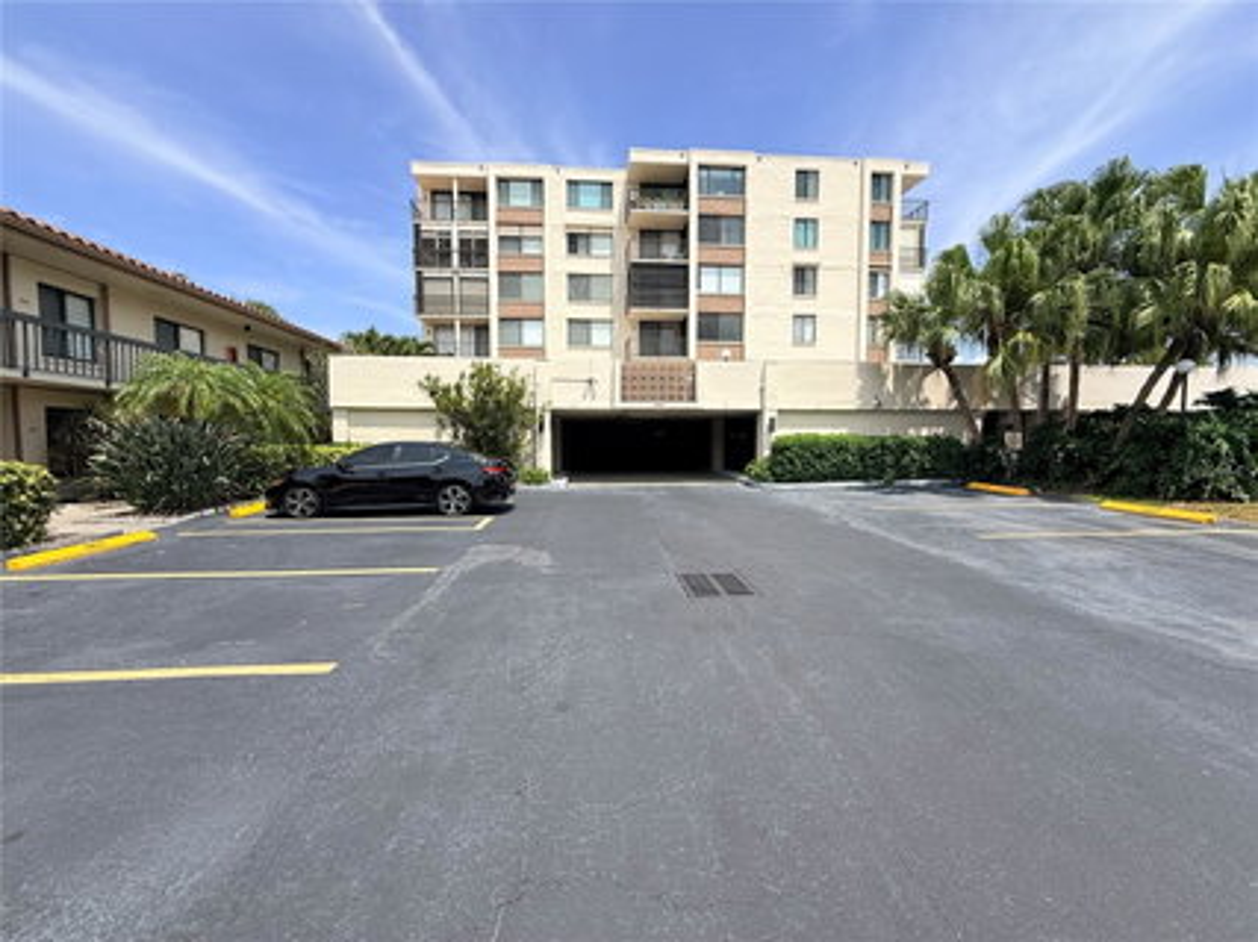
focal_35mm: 14
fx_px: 509
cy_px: 471
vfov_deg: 85.6
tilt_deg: -2.8
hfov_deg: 102.1
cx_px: 629
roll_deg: +0.2
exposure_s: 1/2410
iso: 50
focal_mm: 2.22
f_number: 2.2
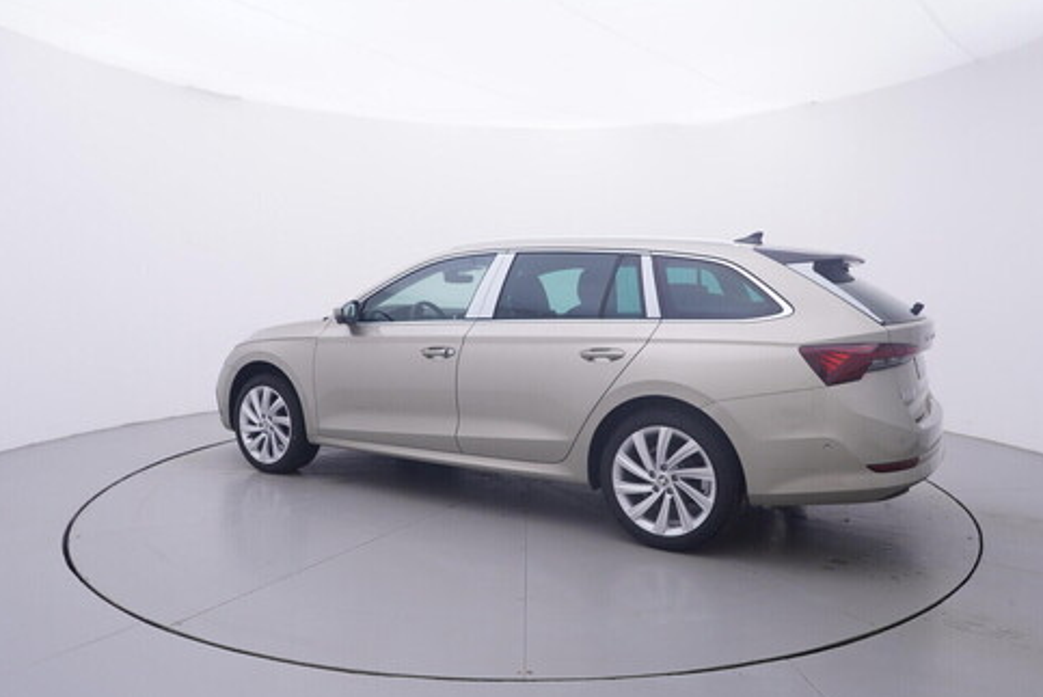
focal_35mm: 26
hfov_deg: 70.2
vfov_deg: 50.4
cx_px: 534
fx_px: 741
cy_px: 329
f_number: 5
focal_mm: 15
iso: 200
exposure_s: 1/80
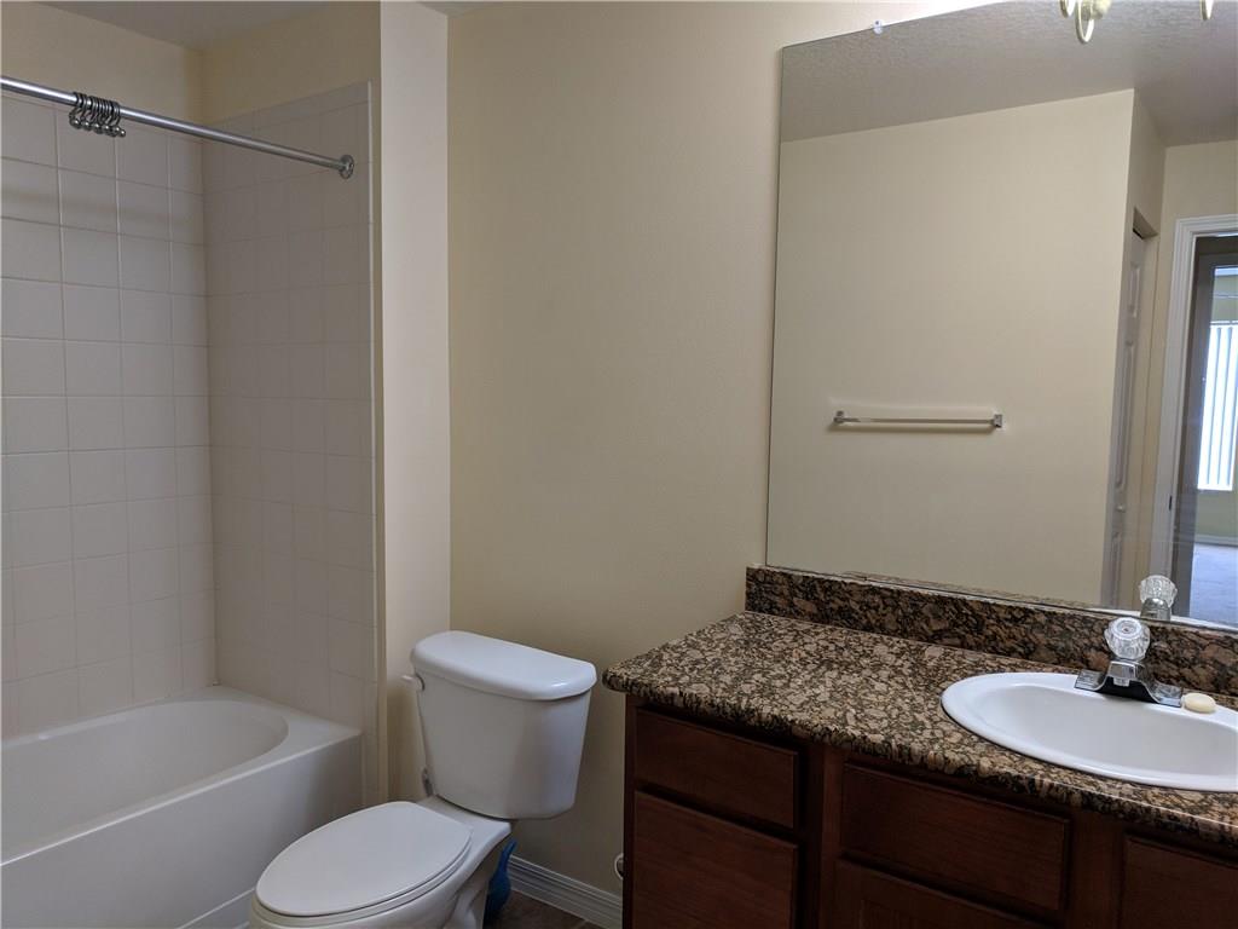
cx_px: 619
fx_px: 930
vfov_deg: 53.1
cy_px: 464
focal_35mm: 26
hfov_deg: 67.3
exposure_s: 1/60
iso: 344
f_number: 2
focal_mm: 4.67
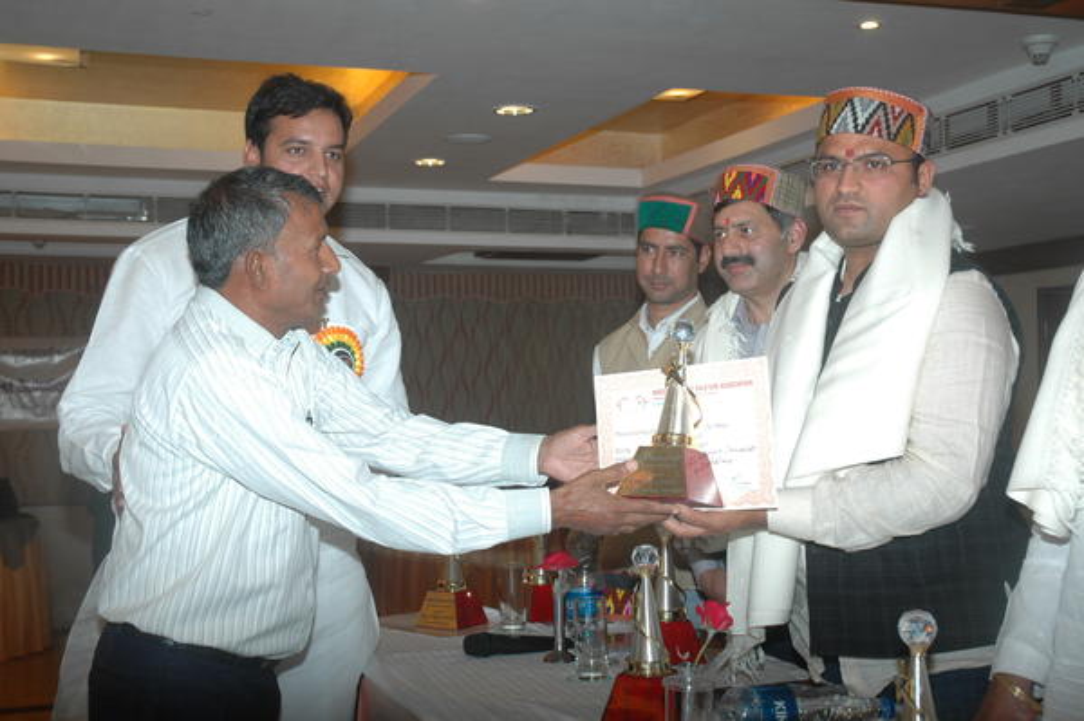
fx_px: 1399
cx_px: 542
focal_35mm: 46
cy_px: 360
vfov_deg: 28.9
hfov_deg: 42.4
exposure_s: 1/60
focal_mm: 31
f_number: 4.5
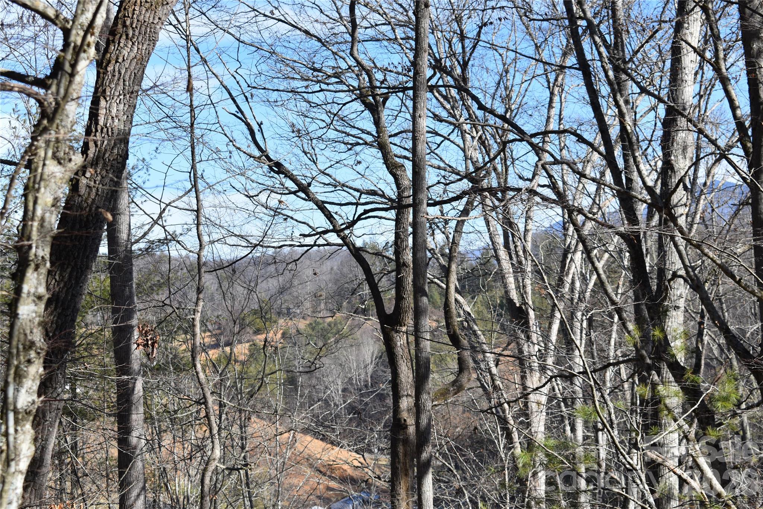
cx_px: 382
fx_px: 1748
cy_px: 254
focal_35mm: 82
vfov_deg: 16.6
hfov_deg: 24.6
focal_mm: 55
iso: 200
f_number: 10
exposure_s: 1/400
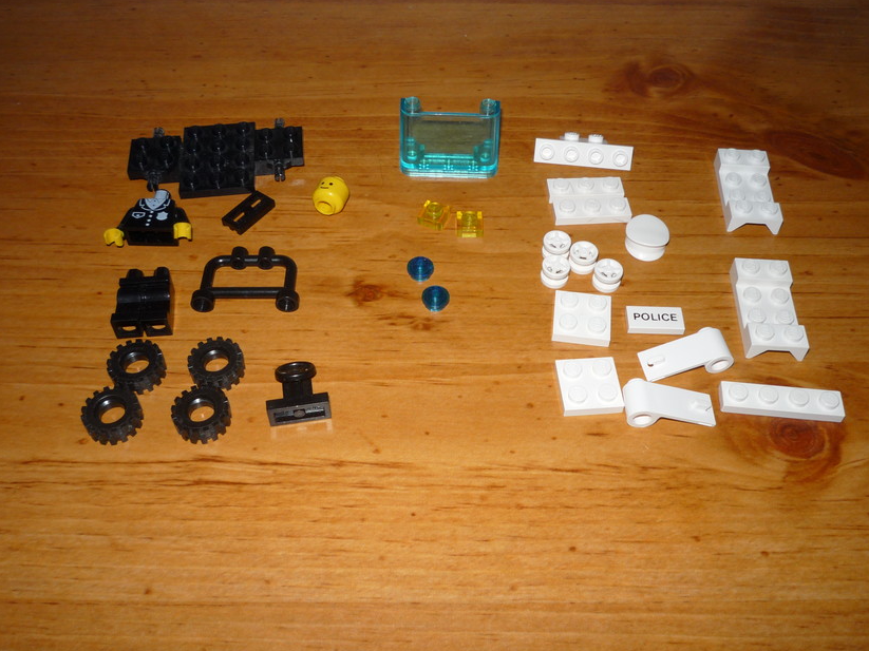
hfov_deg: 52.6
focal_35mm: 35
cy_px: 300
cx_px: 452
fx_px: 879
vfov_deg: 40.7
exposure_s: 1/30
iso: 100
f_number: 4
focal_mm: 5.2
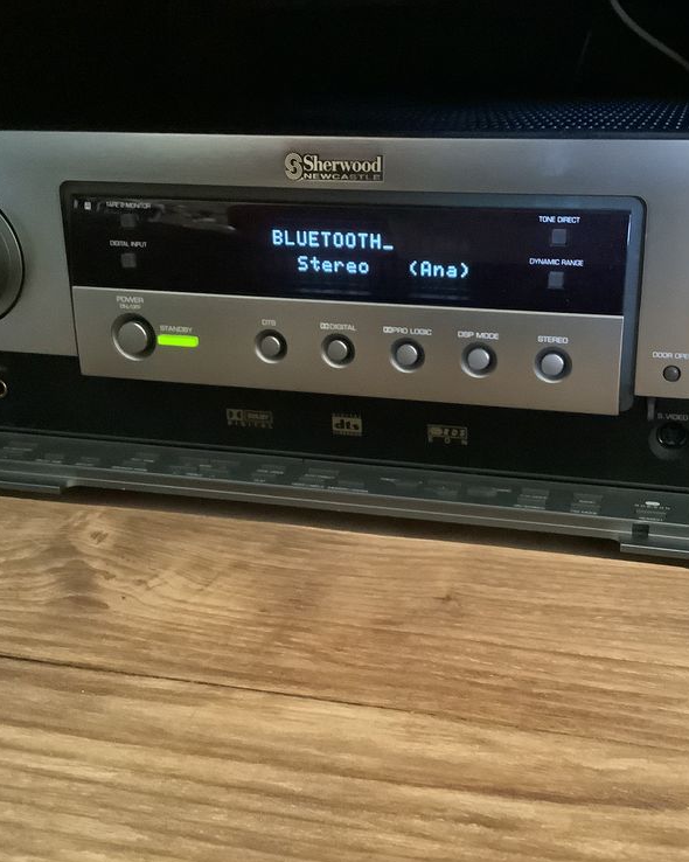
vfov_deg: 44.8
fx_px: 1046
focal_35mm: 41
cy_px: 437
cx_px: 410
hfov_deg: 36.4
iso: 640
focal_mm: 3.3
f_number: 2.4
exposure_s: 1/15
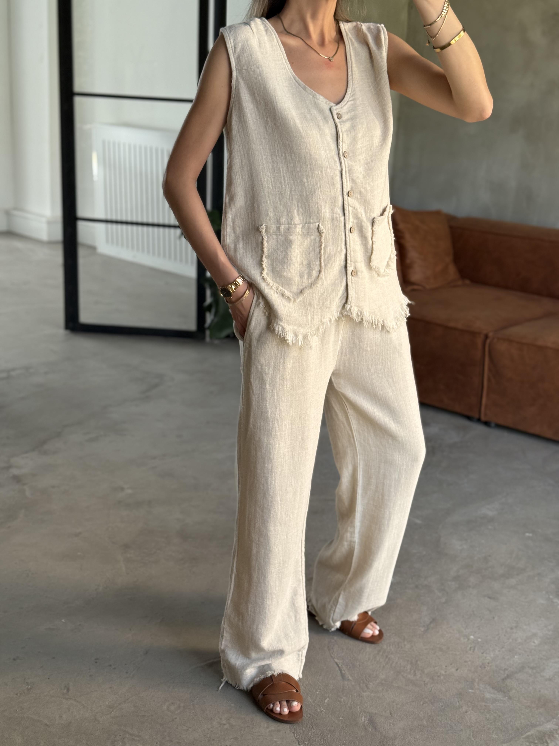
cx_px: 280
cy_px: 373
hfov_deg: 30.3
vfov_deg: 39.7
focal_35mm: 48
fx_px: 1034
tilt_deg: -34.4
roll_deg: -1.2
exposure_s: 1/88
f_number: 1.78
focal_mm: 6.76
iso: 100
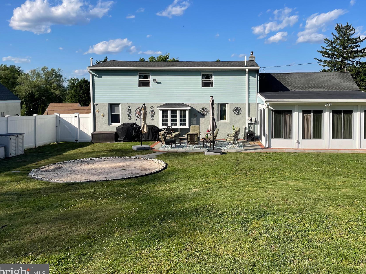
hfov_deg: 56.4
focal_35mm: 32
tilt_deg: -2.6
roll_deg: +0.2
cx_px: 220
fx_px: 338
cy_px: 113
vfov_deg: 44.0
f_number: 1.6
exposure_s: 1/3610
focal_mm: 4.2
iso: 32
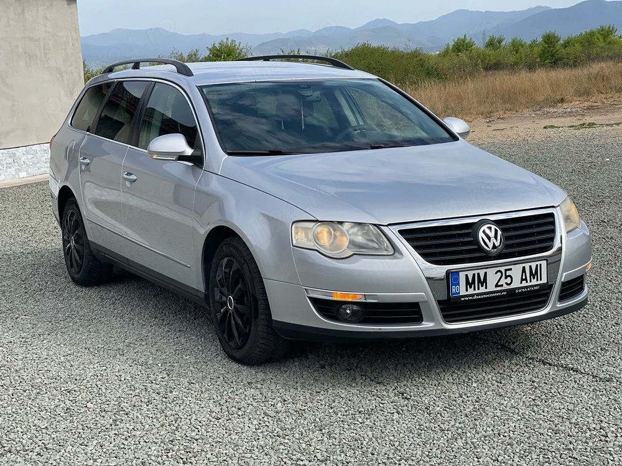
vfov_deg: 22.9
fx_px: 1150
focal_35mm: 64
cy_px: 233
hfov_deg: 30.3
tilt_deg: -7.8
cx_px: 311
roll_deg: +3.6
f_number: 2.2
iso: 32
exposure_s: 1/1233
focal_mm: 7.5
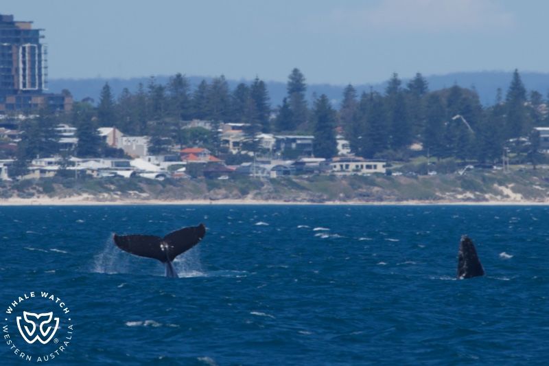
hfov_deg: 3.4
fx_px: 9148
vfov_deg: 2.3
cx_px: 274
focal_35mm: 600
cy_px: 183
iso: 800
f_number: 8
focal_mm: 600
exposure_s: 1/3200
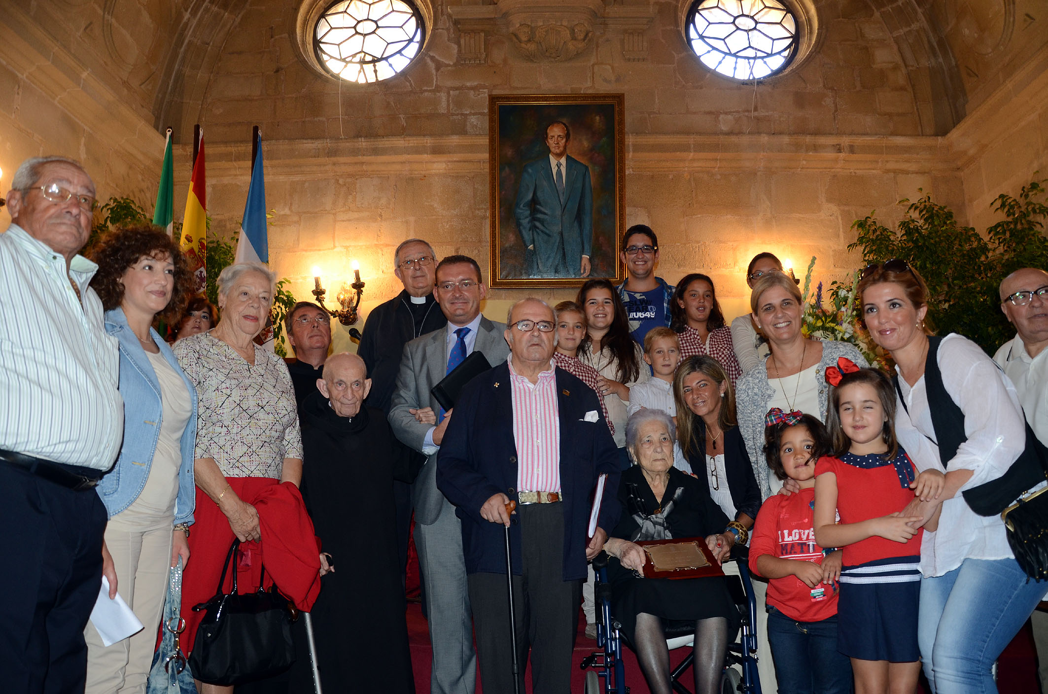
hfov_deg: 67.5
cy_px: 347
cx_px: 524
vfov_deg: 47.7
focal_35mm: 27
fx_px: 784
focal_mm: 18
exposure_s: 1/60
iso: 400
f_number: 4
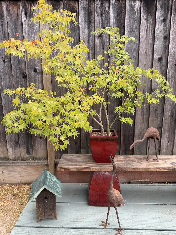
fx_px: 163
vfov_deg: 71.6
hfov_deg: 56.8
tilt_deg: -13.7
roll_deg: -0.6
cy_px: 118
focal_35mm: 24
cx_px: 88
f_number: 1.78
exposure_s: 1/461
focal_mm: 6.76
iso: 80
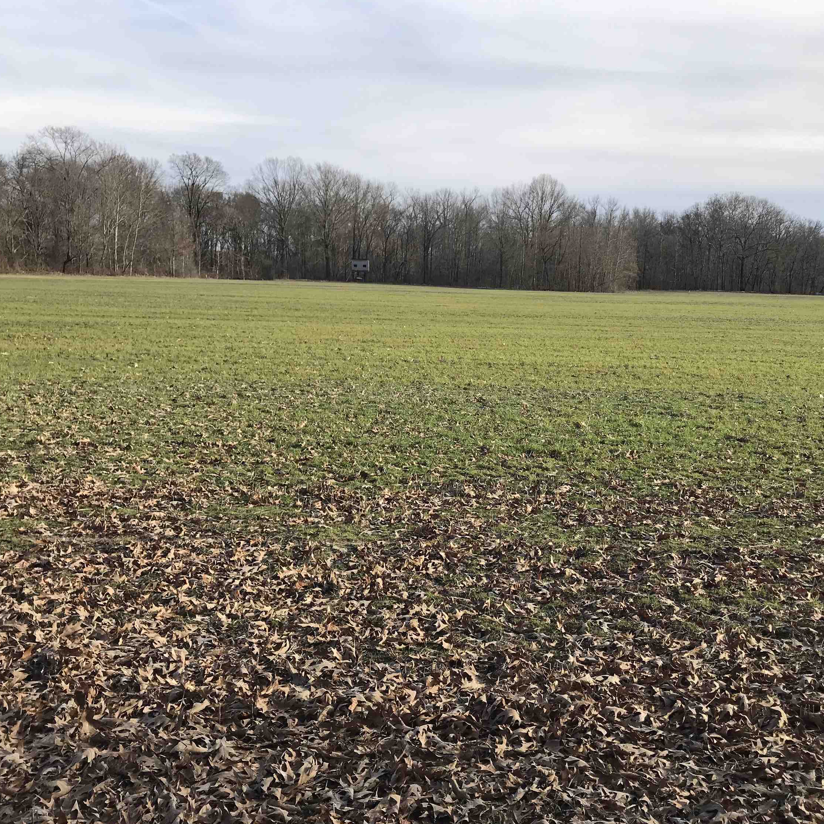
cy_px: 421
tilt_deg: -9.7
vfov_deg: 48.4
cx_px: 520
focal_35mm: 34
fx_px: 916
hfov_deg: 48.0
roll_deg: -1.8
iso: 20
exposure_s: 1/1277
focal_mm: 3.99
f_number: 1.8
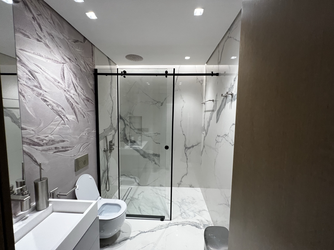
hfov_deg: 106.2
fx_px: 125
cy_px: 125
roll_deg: -0.2
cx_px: 167
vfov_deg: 89.9
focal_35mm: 13
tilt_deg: -3.5
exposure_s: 1/120
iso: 160
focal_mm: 1.57
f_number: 1.8
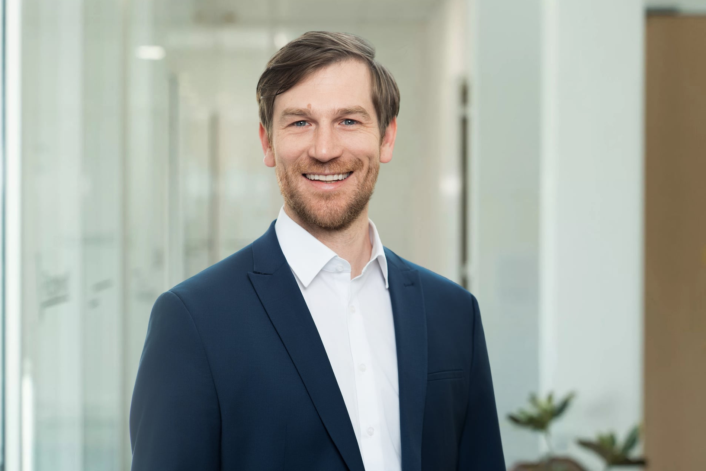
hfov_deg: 23.6
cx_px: 350
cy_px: 235
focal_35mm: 86
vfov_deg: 15.9
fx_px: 1686
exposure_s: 1/160
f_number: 3.2
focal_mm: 85
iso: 160
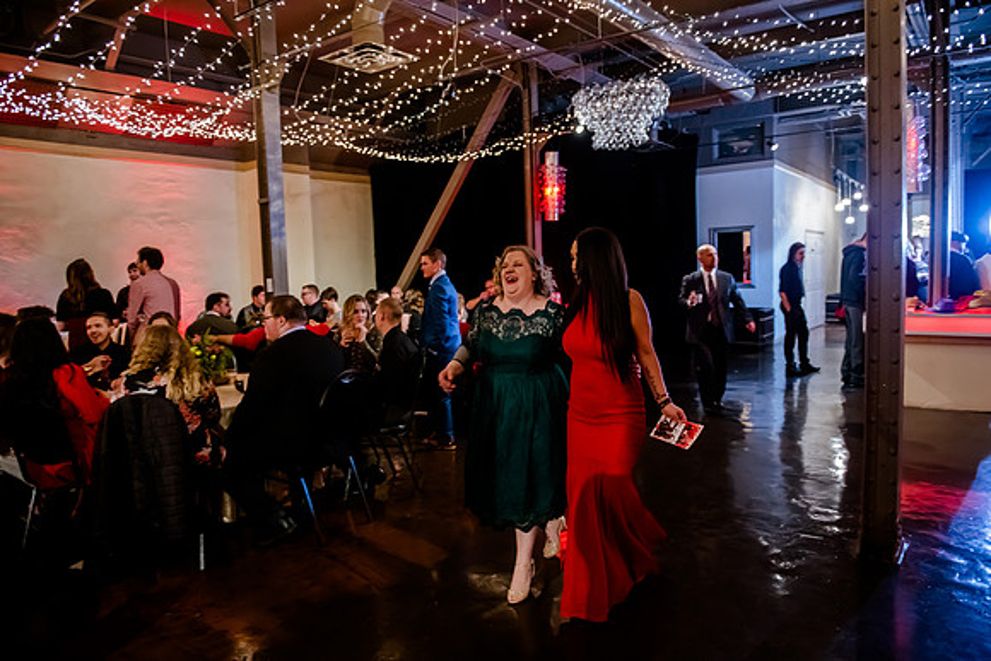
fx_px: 661
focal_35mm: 24
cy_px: 330
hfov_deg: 73.7
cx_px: 496
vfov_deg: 53.2
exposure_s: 1/60
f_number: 2.8
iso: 5000
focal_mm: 24
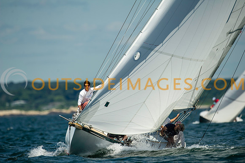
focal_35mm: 600
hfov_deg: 3.4
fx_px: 4081
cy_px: 82
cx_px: 122
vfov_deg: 2.3
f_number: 5
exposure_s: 1/4000
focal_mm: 600
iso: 400
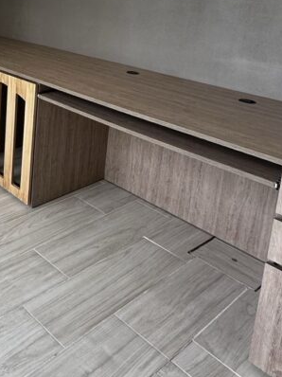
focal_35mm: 38
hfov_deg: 33.0
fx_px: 413
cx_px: -28
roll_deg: -2.4
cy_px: 43
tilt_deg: -9.1
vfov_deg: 44.8
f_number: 2.2
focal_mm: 2.2
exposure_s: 1/120
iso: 64
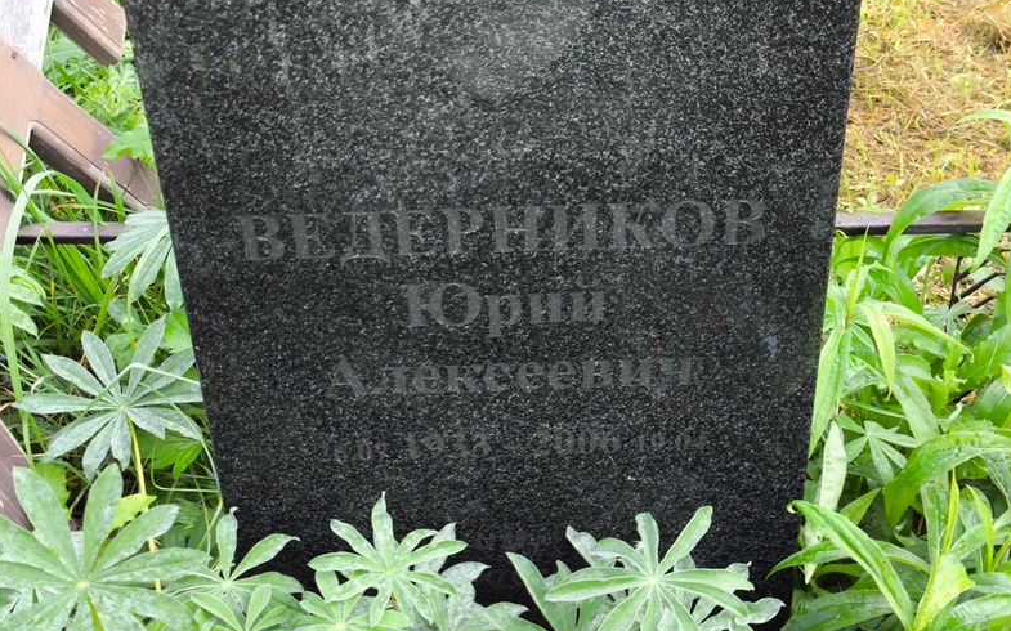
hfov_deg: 37.5
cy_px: 330
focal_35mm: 54
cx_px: 509
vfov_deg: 24.0
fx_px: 1487
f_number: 1.7
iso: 80
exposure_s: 1/60
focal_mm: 4.71
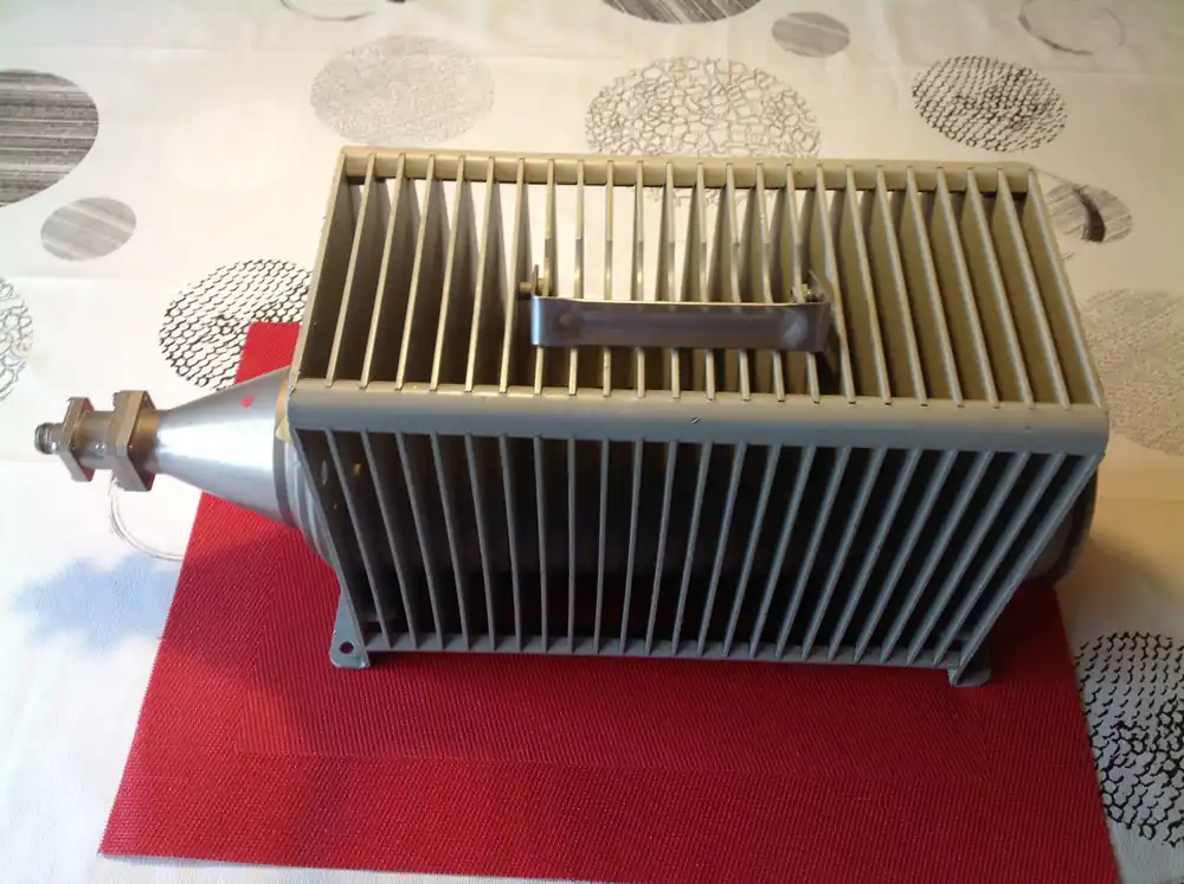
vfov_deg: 40.6
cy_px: 442
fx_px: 1195
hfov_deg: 52.7
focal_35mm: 35
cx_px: 592
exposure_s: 1/15
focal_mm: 4.28
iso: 50
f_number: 2.4
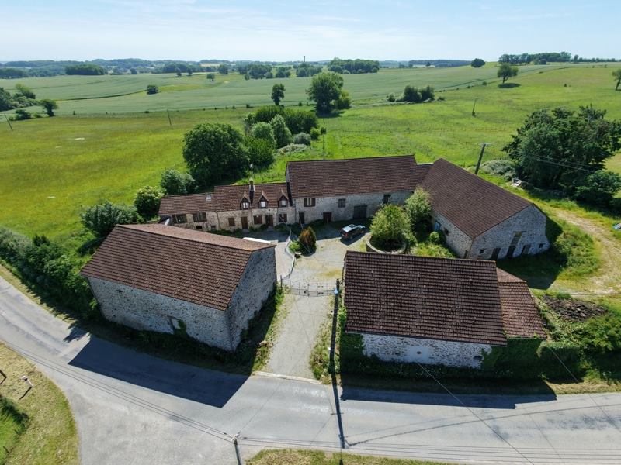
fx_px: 287
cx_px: 310
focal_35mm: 16
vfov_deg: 78.1
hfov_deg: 94.5
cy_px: 232
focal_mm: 3.05
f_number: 2.2
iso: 100
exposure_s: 1/640
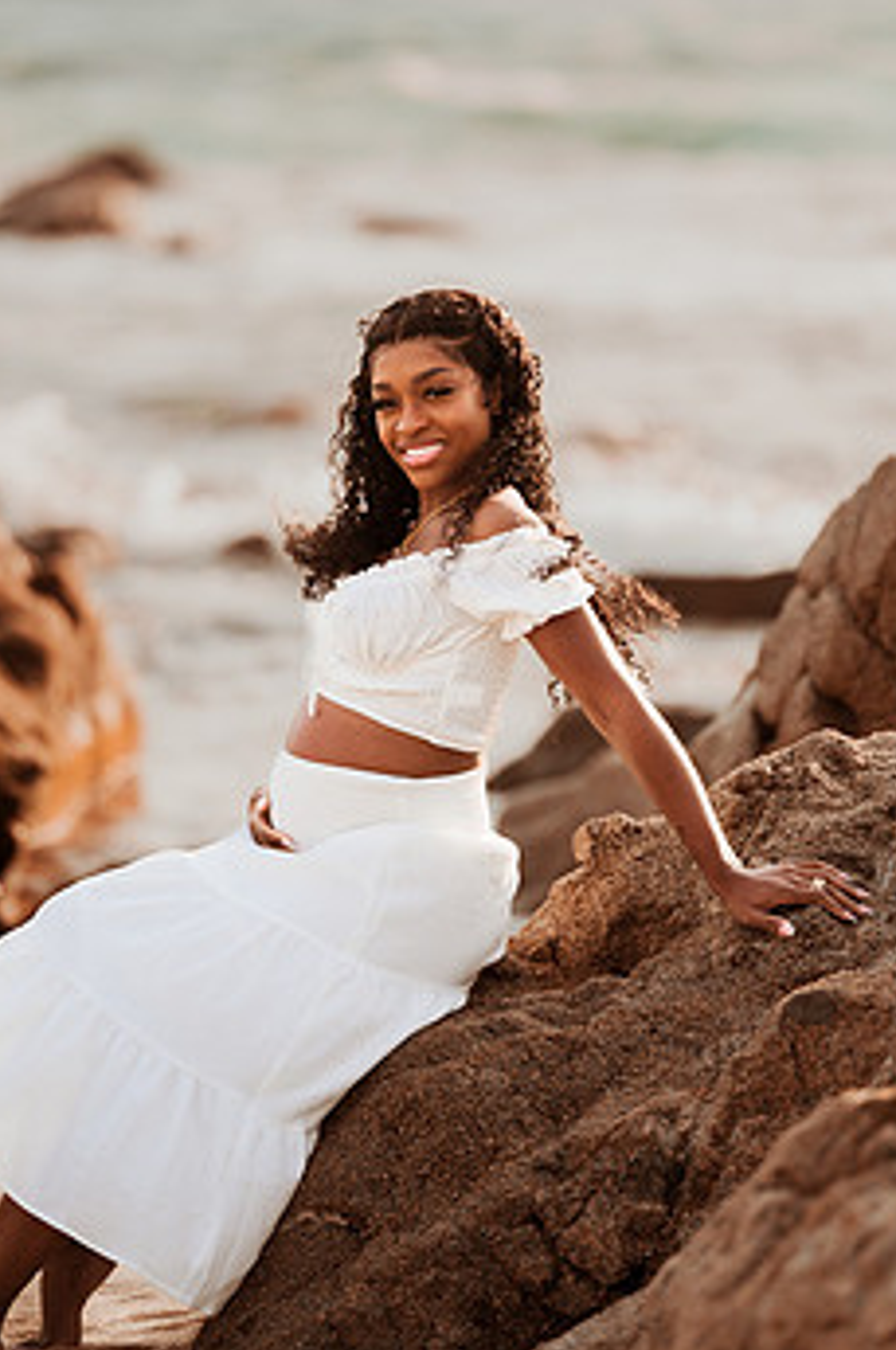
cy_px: 528
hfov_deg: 7.8
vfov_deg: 11.7
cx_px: 346
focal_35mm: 176
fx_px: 6590
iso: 125
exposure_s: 1/4000
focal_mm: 135
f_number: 1.8
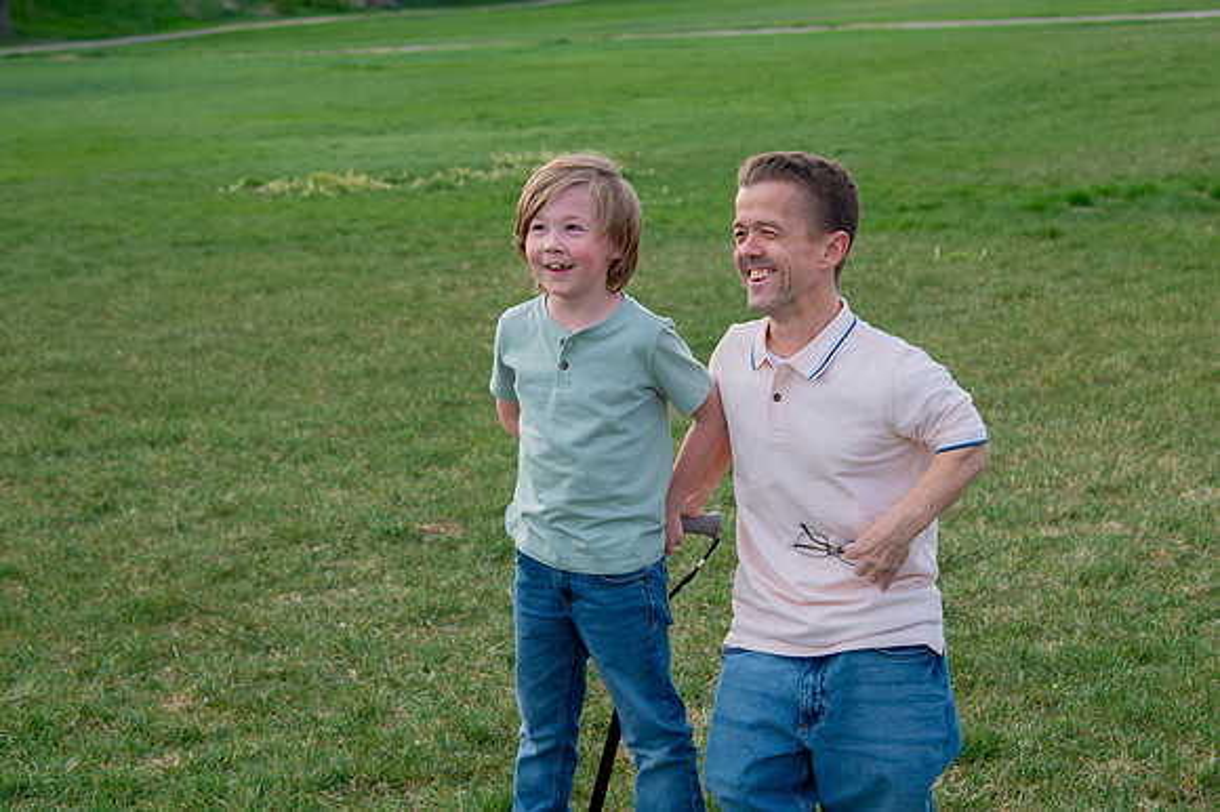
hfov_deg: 28.1
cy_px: 280
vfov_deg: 18.8
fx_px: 2439
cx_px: 610
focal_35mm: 72
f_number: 5
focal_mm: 55
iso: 200
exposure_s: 1/320
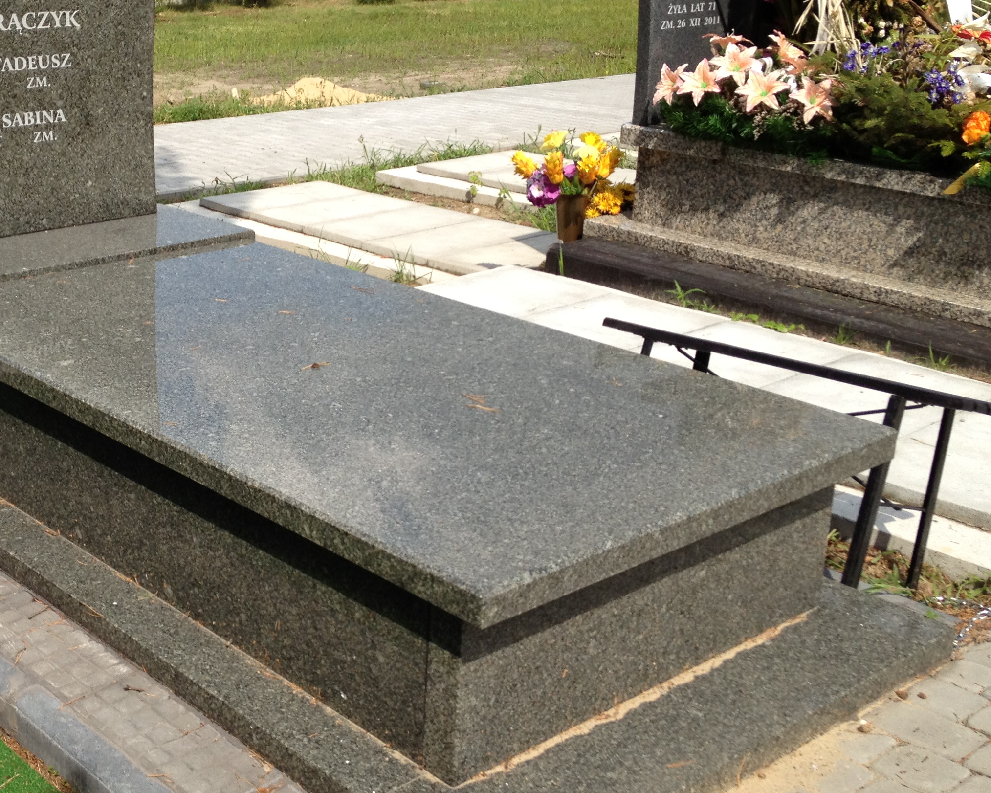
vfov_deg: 27.6
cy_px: 320
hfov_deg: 33.3
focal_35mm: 55
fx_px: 1613
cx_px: 223
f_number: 2.4
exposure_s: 1/1346
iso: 64
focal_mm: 4.28
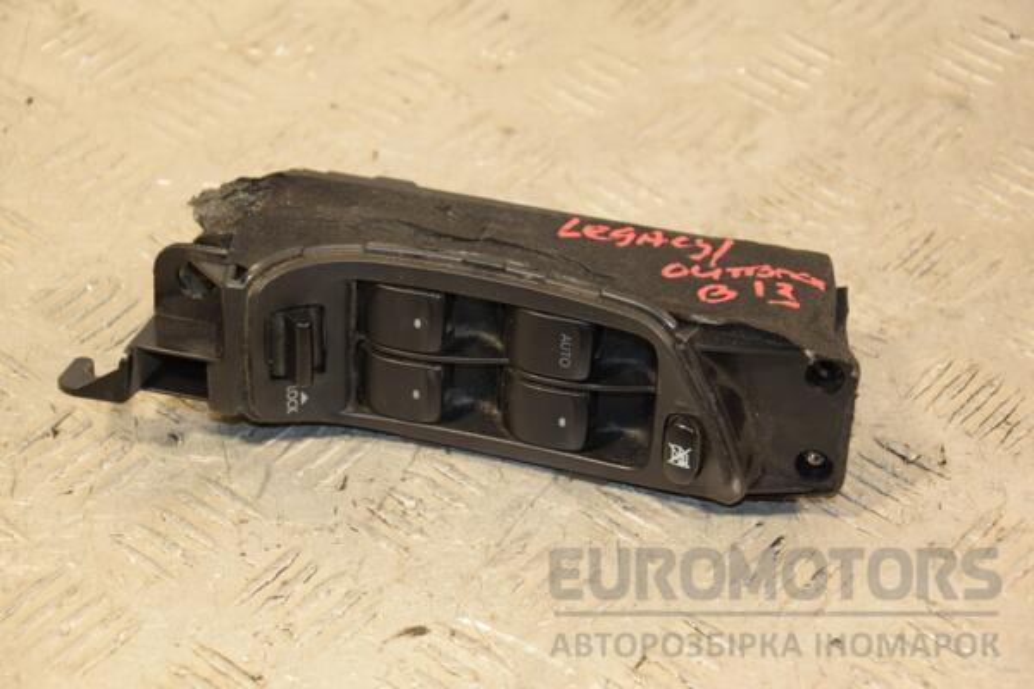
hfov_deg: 21.9
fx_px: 2671
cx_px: 517
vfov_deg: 14.7
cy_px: 344
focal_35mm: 93
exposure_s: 1/80
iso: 800
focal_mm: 62
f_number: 5.3
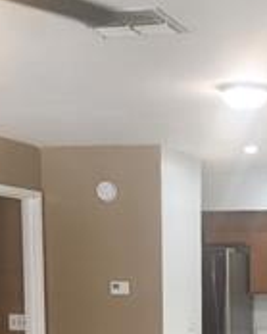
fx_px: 979
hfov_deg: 15.2
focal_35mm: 99
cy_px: 430
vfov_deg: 18.1
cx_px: 277
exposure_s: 1/120
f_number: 1.8
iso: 160
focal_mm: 5.4
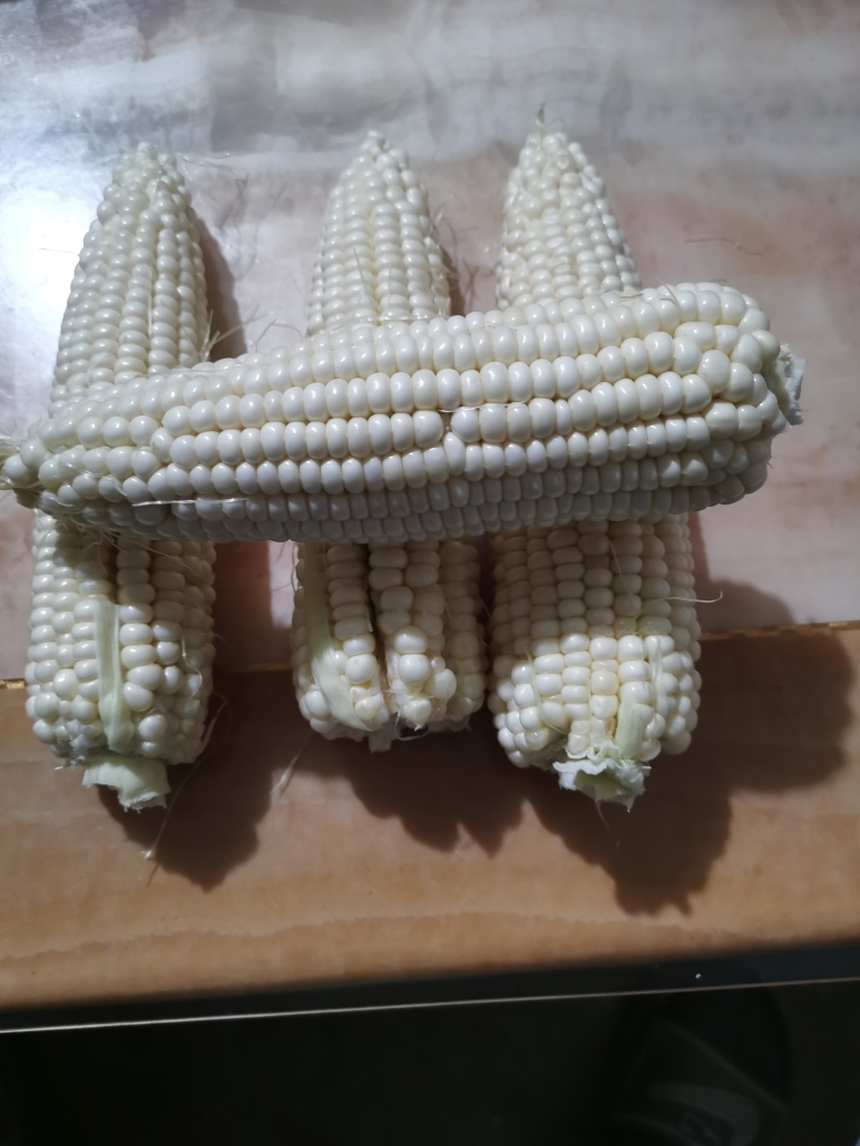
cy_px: 565
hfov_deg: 49.8
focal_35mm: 28
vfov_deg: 63.4
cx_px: 420
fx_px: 927
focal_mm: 5.58
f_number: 1.8
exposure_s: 1/30
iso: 640
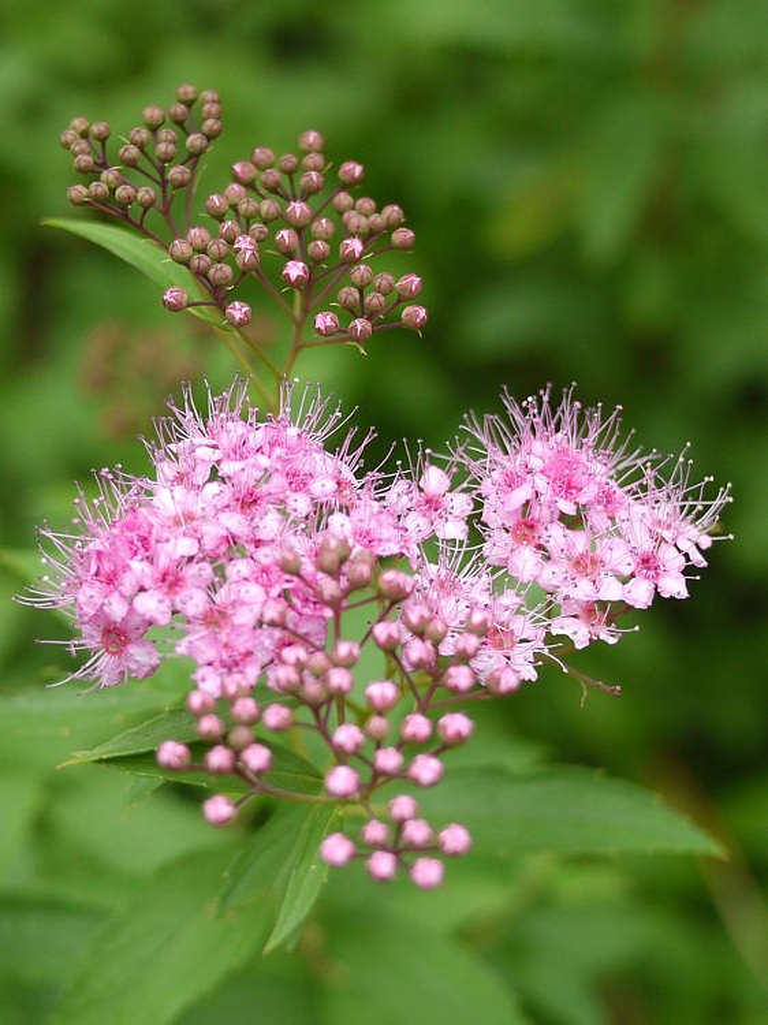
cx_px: 384
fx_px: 1184
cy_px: 512
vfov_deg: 46.8
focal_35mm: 40
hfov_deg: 35.9
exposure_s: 1/1300
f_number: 2.2
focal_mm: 20
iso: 200
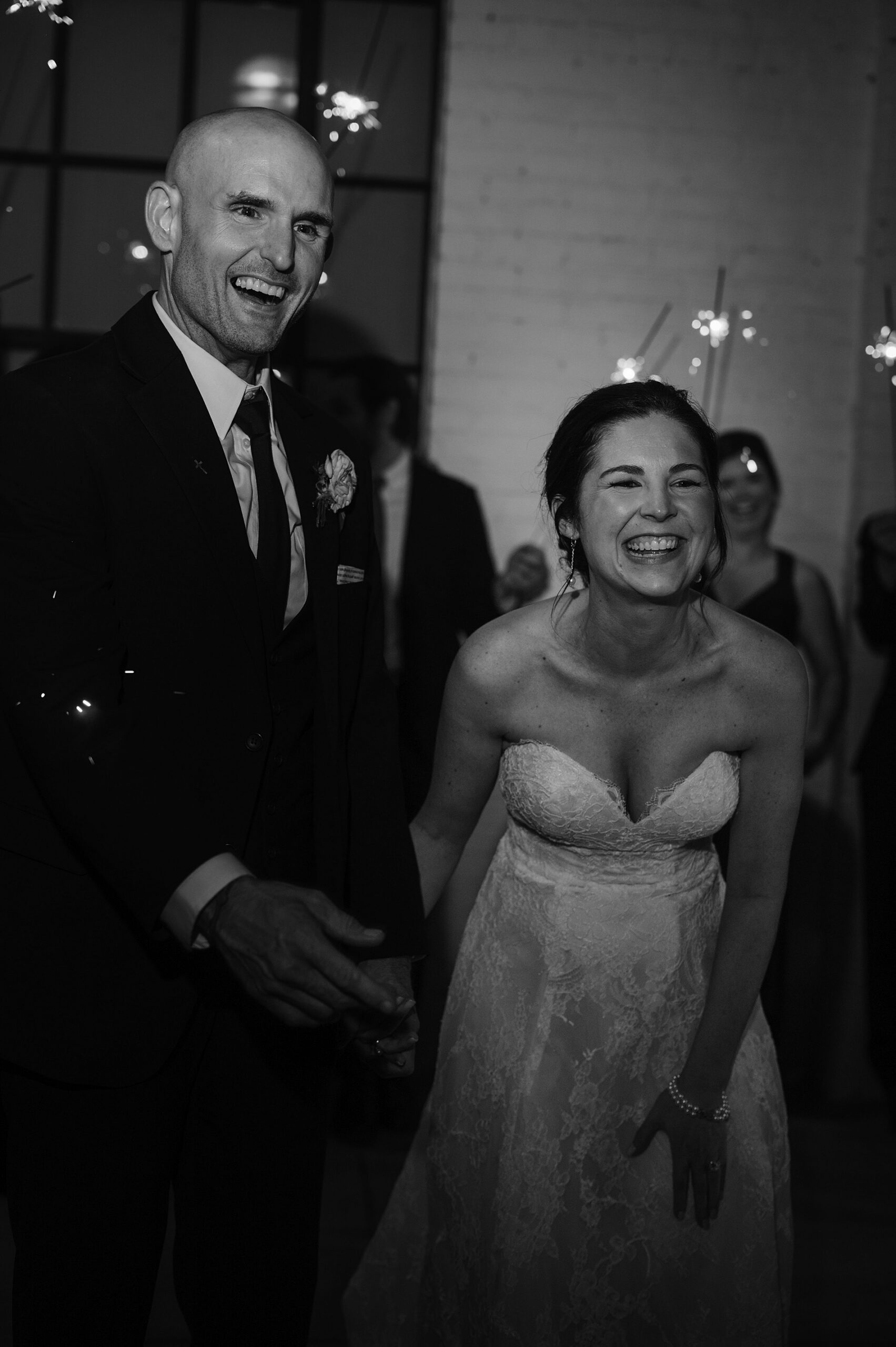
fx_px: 1869
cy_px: 674
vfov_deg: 39.6
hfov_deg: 27.0
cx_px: 448
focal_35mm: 50
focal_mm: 50
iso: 640
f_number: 2.8
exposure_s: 1/200
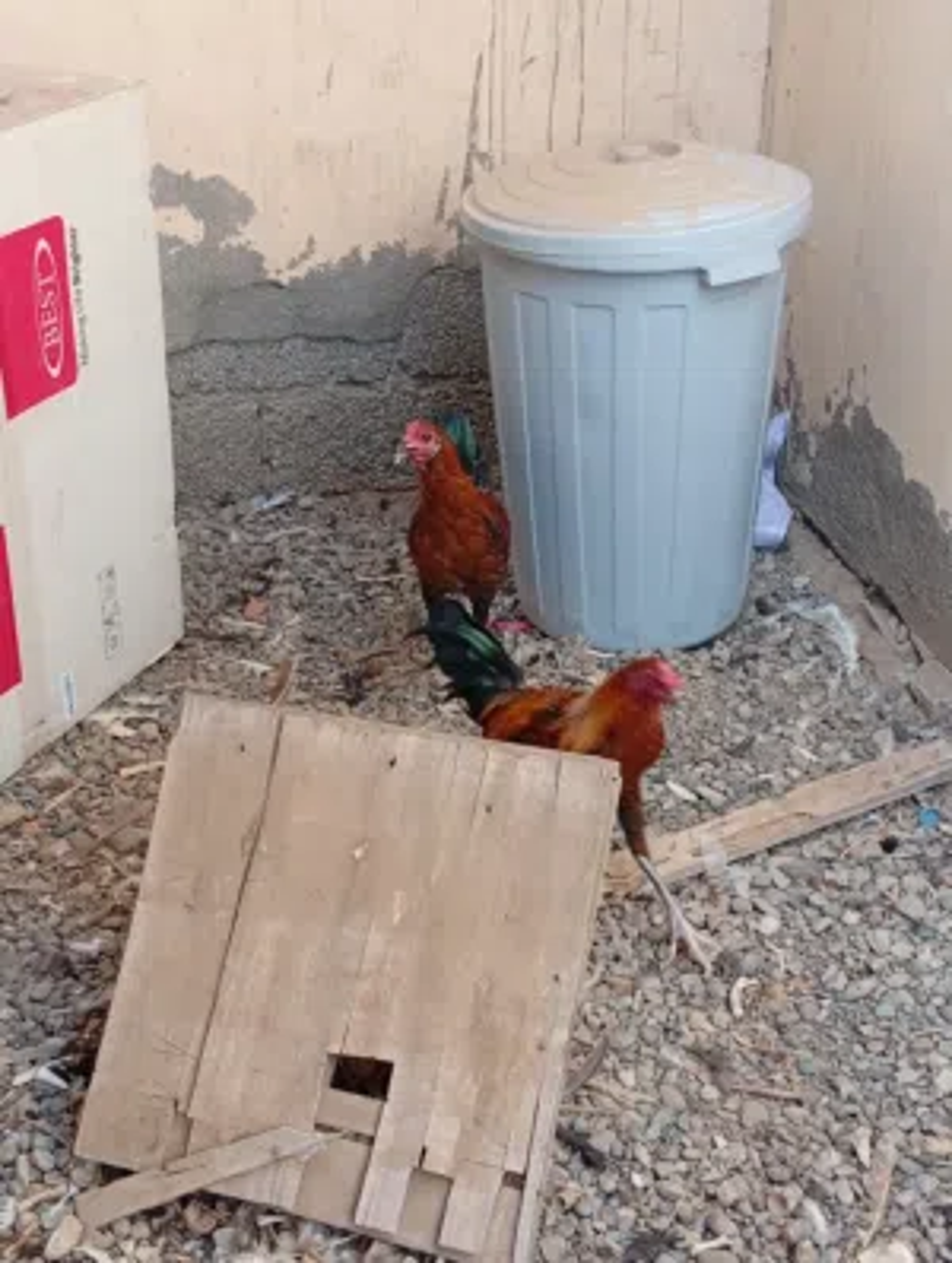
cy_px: 632
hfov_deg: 27.6
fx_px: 1937
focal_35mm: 53
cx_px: 476
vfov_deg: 36.1
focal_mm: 3.96
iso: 91
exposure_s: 1/100
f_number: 1.8
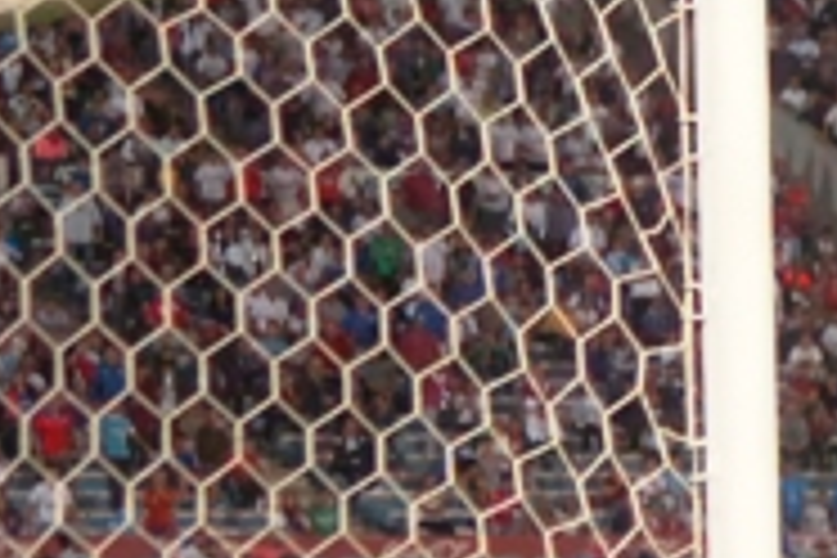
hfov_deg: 6.6
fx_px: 7184
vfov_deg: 4.4
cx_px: 1350
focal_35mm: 309
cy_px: 414
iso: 1250
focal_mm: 48
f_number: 2.8
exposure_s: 1/320
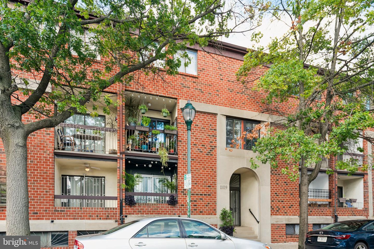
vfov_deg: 53.1
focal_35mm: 24
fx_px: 249
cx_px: 187
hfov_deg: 73.7
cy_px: 124
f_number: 4
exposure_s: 1/40
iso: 200
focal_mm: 24
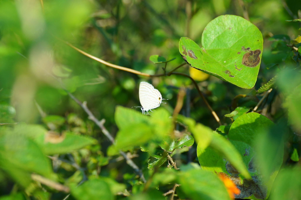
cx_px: 150
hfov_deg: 9.2
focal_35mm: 225
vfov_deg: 6.1
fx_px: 1879
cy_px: 100
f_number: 6.3
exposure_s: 1/500
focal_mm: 150
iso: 400
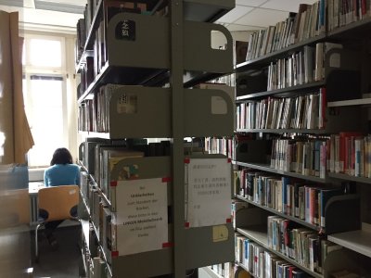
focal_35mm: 29
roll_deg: +0.9
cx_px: 186
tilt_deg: -1.9
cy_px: 139
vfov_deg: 48.2
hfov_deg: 61.7
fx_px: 311
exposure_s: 1/33
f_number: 2.2
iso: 250
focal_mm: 4.15
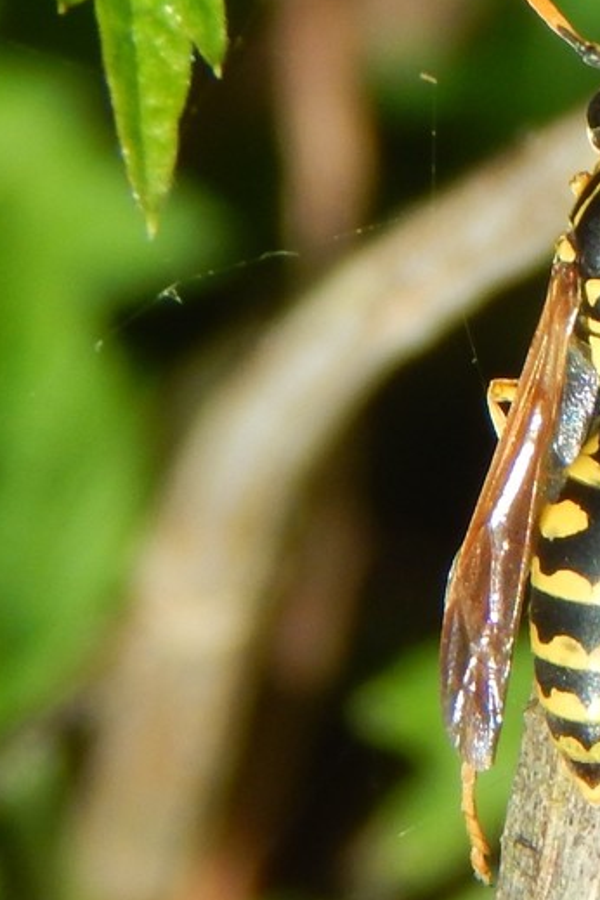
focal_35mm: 427
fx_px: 10674
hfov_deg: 3.2
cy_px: 388
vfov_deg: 4.8
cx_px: 635
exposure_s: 1/200
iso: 125
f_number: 5.6
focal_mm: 44.9
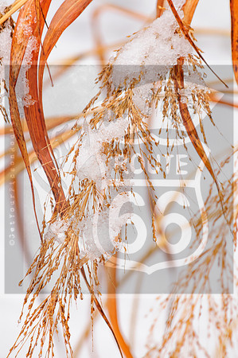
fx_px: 4472
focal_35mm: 450
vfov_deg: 4.6
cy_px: 179
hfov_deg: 3.0
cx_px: 119
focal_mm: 300
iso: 400
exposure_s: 1/640
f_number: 6.3
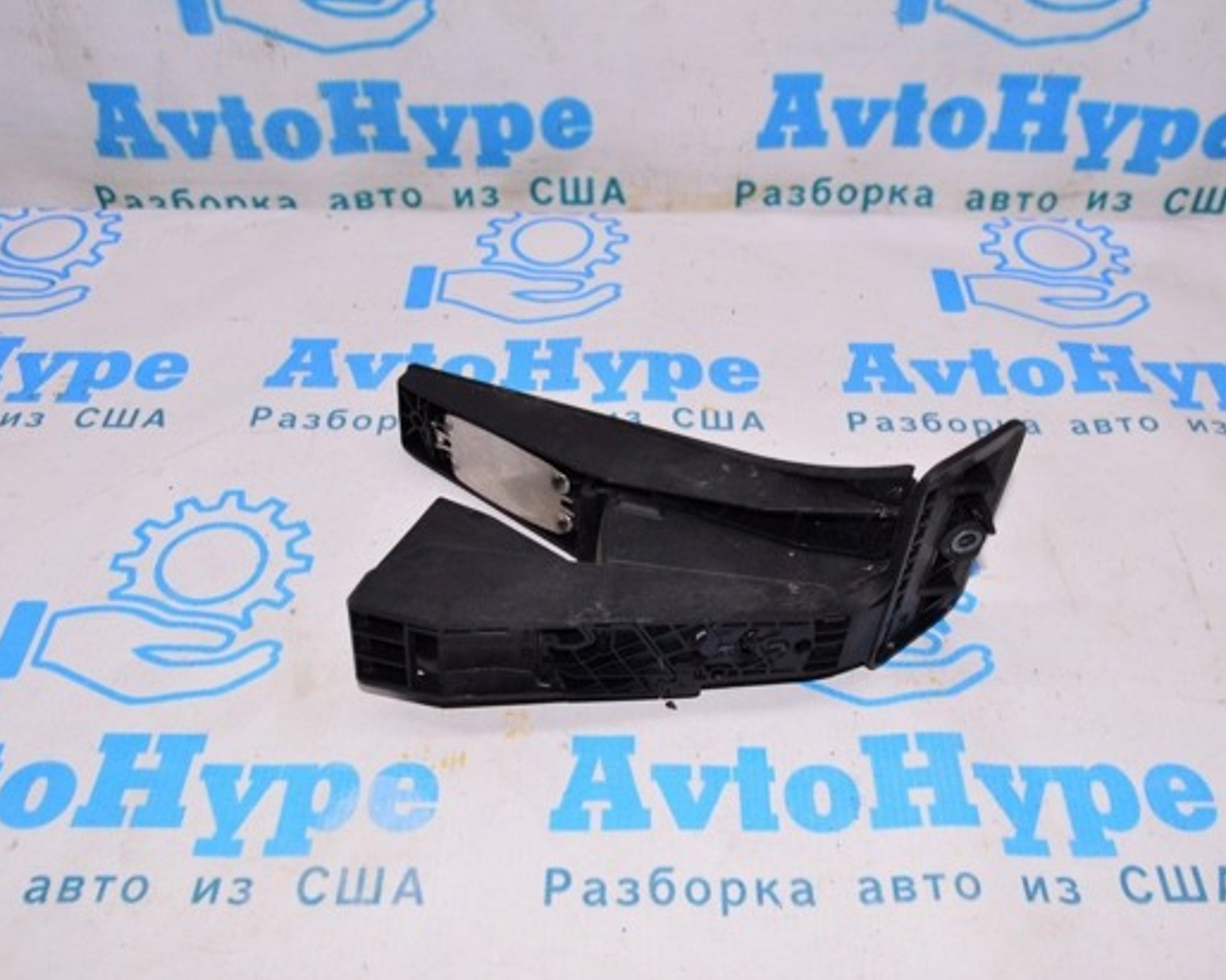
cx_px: 658
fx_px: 1270
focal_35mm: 35
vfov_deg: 42.2
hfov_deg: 51.5
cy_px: 488
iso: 1600
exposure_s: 1/200
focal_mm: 20
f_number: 8
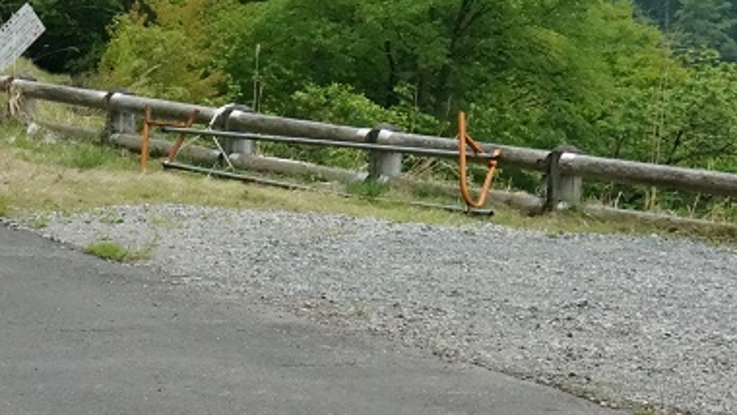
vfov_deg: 10.5
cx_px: 326
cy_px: 167
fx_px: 2267
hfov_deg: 18.5
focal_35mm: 116
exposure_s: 1/500
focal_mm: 58.5
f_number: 36
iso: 12800
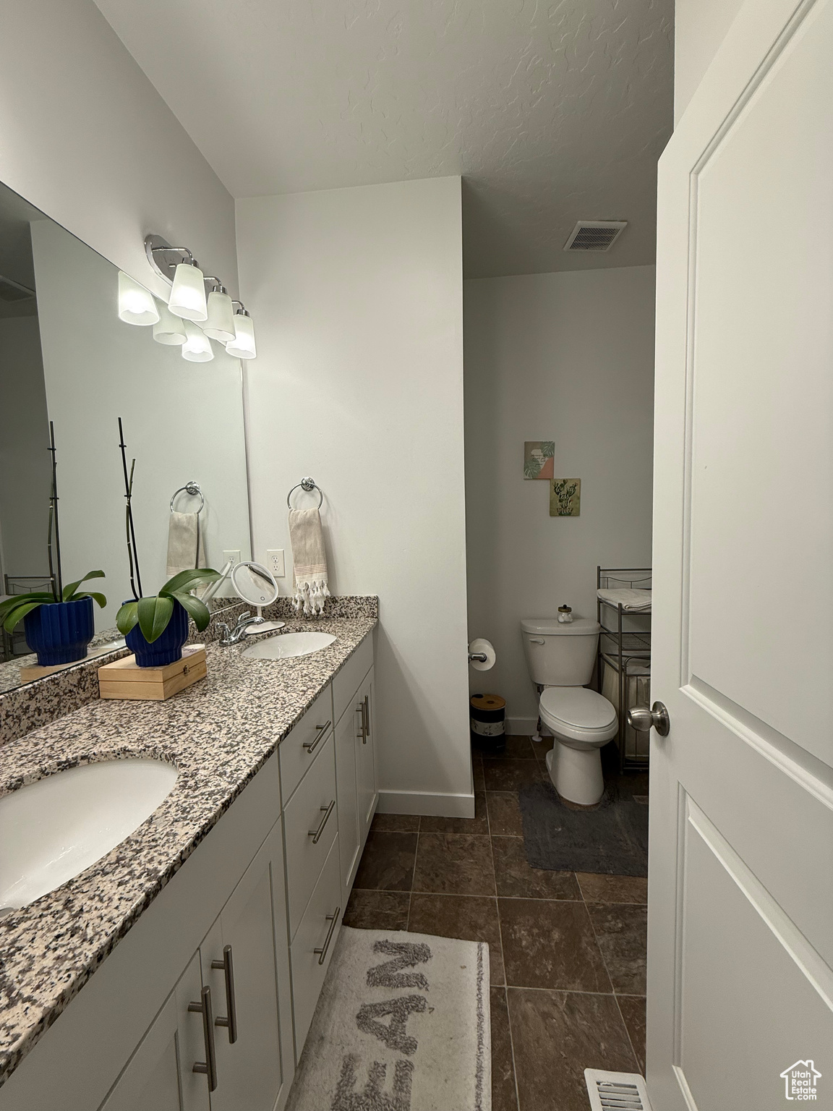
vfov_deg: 102.1
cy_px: 556
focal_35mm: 14
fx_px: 449
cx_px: 416
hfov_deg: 85.7
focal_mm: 2.22
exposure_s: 1/120
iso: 64
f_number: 2.2
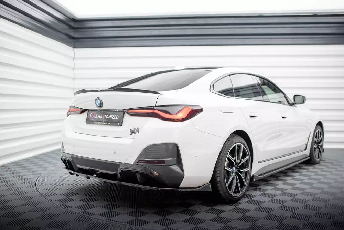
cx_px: 170
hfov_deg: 53.7
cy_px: 114
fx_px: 340
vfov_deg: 37.3
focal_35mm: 36
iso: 500
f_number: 2.5
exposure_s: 1/125
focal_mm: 35
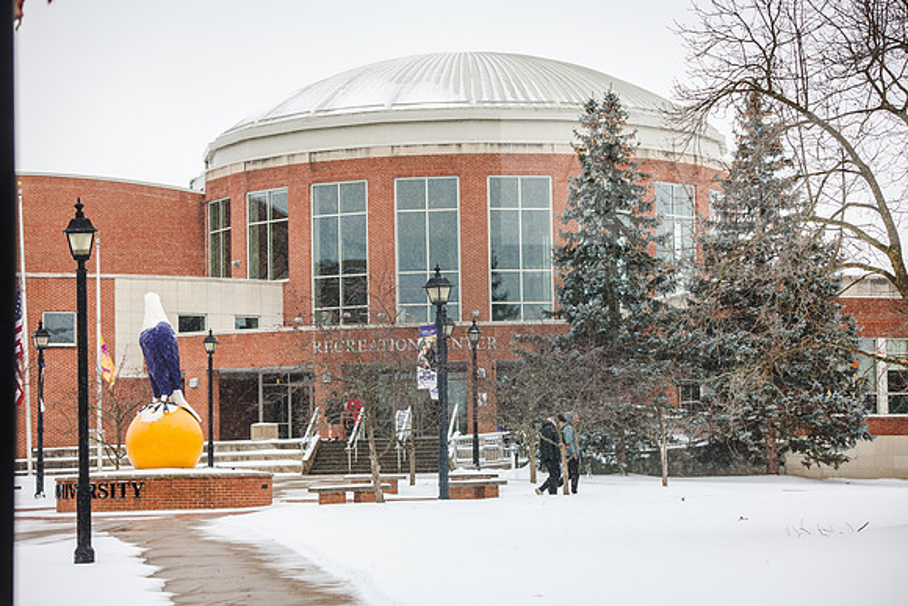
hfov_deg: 20.4
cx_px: 454
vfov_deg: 13.7
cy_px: 303
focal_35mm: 100
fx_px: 2523
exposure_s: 1/160
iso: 320
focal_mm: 100
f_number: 4.5
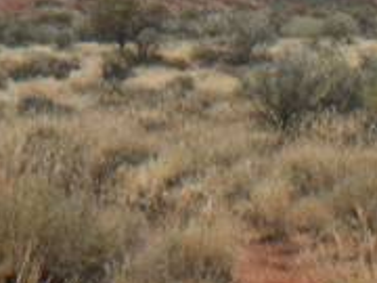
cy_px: 105
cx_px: 425
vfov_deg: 5.7
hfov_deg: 7.5
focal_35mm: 262
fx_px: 2853
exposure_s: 1/800
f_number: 5.6
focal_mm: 49
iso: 200
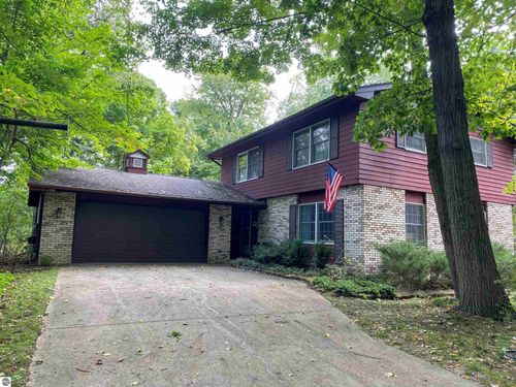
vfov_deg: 53.1
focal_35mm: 26
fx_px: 388
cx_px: 258
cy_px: 194
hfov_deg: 67.3
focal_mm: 4.25
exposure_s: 1/121
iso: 50
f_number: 1.8
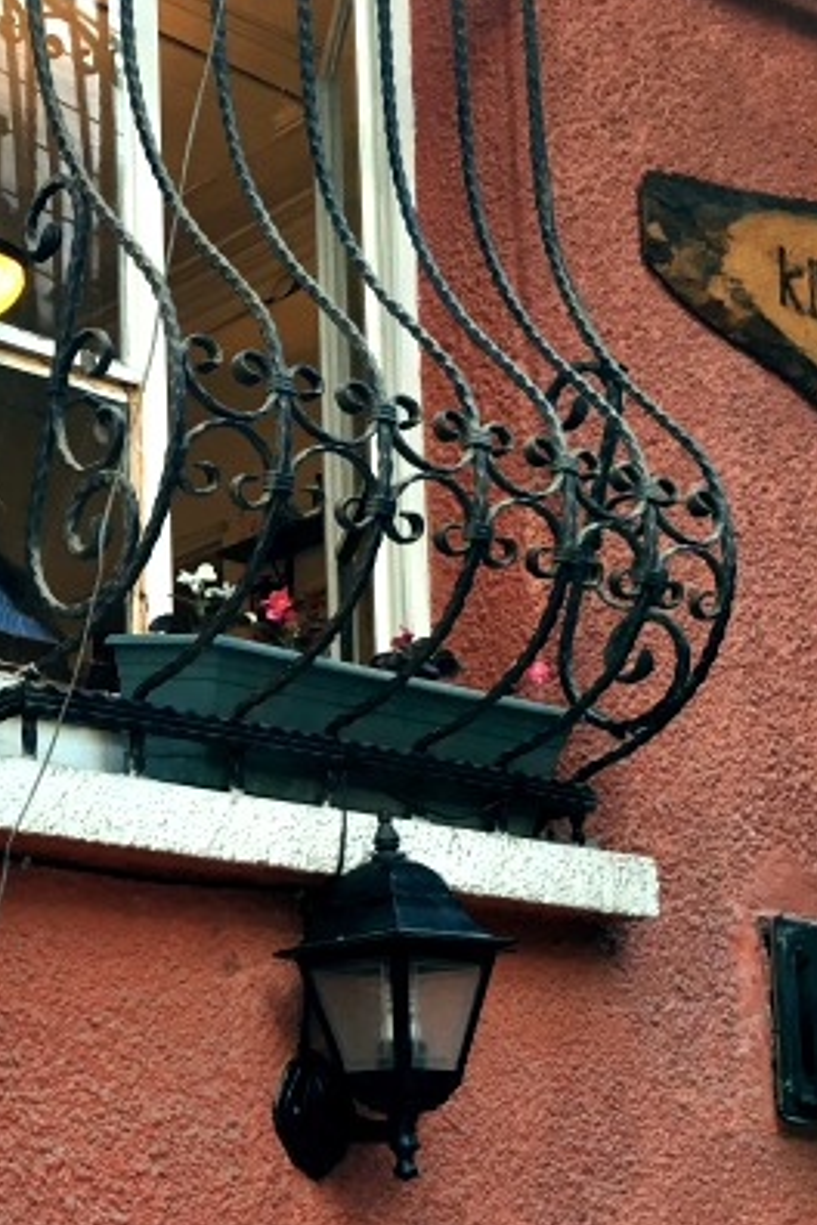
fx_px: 2076
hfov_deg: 21.2
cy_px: 838
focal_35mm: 61
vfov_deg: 32.5
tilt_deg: +11.3
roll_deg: -0.3
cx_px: -71
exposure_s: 1/33
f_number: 2.2
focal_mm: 4.15
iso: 64
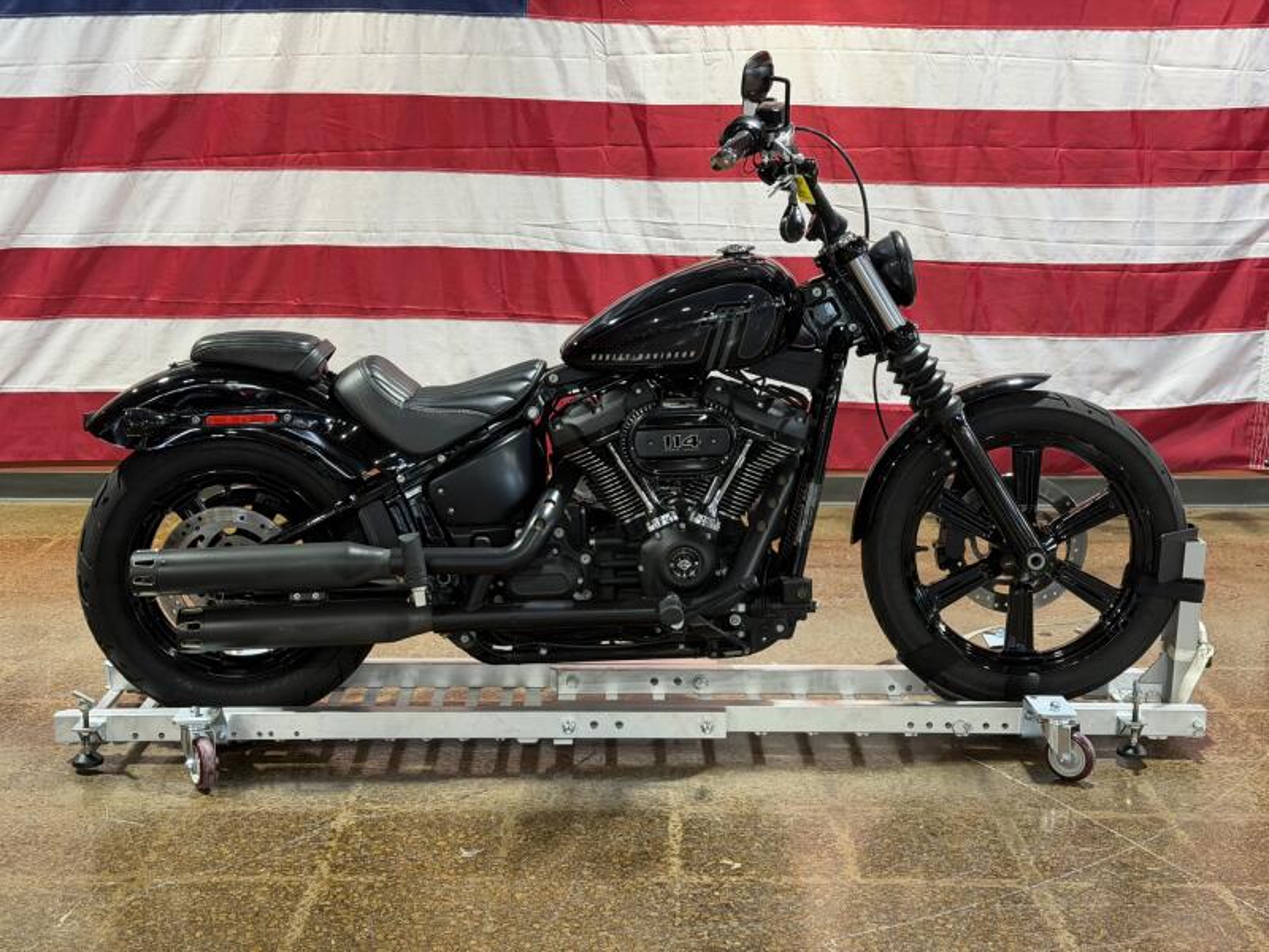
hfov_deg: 39.7
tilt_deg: -11.8
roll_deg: +0.2
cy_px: 476
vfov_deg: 30.3
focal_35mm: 48
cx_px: 634
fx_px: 1760
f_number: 1.78
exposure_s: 1/60
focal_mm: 6.76
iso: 100
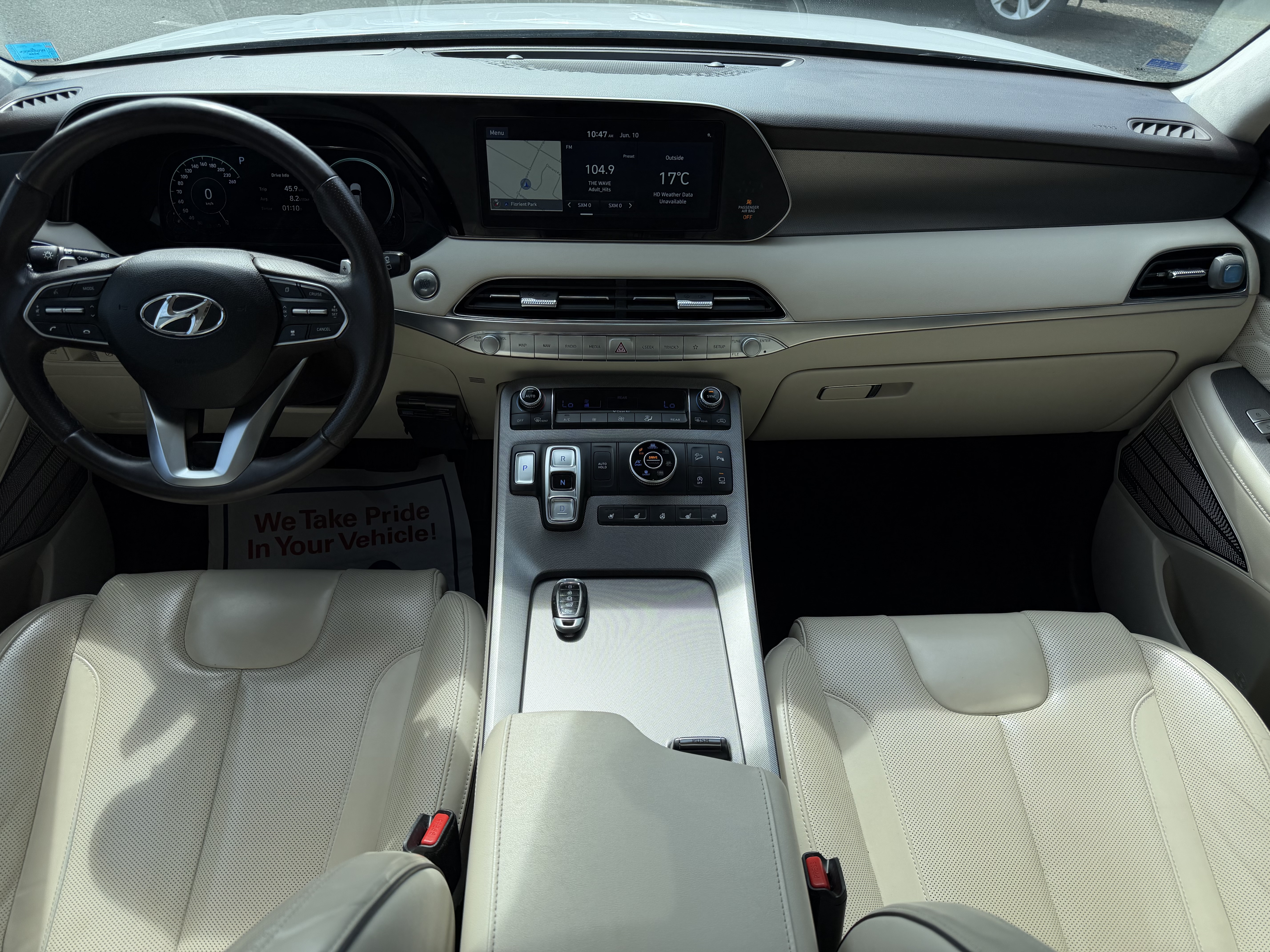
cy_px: 476
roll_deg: -2.2
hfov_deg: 71.6
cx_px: 635
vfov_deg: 56.8
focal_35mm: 24
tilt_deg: -38.2
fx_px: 881
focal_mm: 6.76
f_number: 1.78
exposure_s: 1/2907
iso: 80
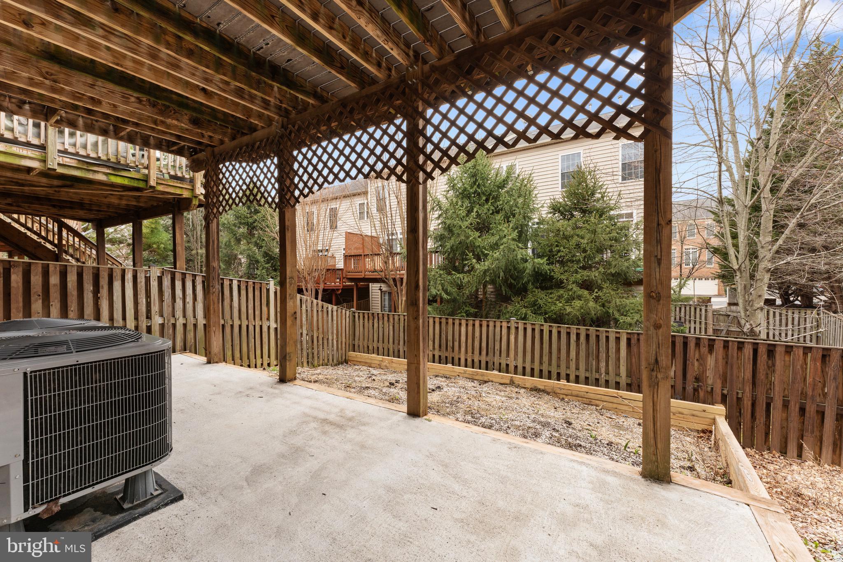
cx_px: 422
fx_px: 328
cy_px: 281
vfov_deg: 81.2
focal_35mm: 14
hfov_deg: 104.3
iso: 320
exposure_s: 1/15
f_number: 11
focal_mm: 14
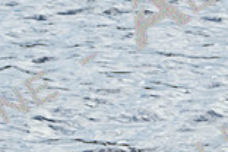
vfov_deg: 1.0
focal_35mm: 1359
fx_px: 8606
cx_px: 212
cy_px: 265
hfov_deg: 1.5
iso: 1000
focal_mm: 365
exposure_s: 1/1250
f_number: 6.3
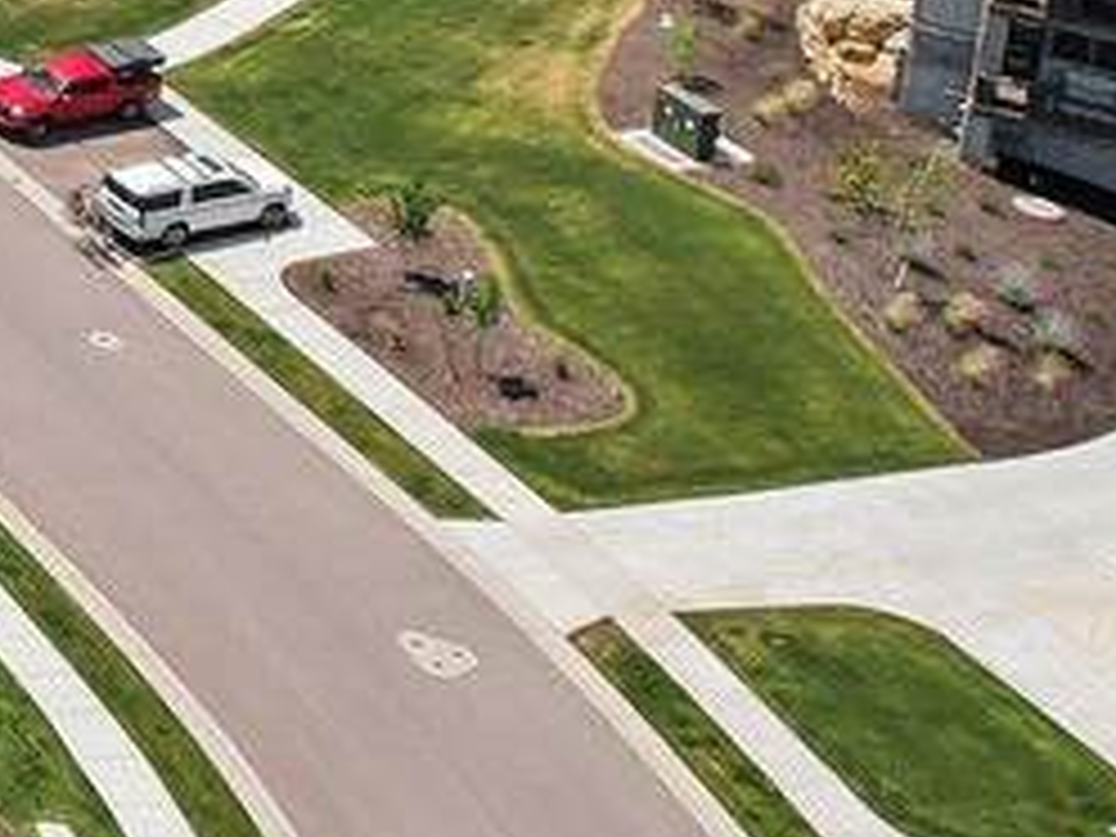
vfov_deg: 11.9
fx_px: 3514
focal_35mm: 109
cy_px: -920
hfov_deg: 13.4
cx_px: -1539
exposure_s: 1/100
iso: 130
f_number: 2.8
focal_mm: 8.4
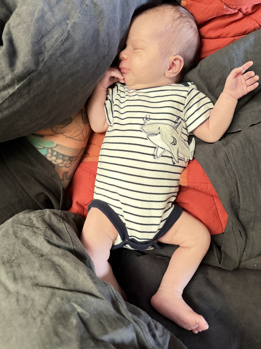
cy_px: 174
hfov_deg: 56.8
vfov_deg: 71.6
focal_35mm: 24
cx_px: 130
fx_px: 241
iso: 1000
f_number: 1.78
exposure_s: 1/30
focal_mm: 6.76
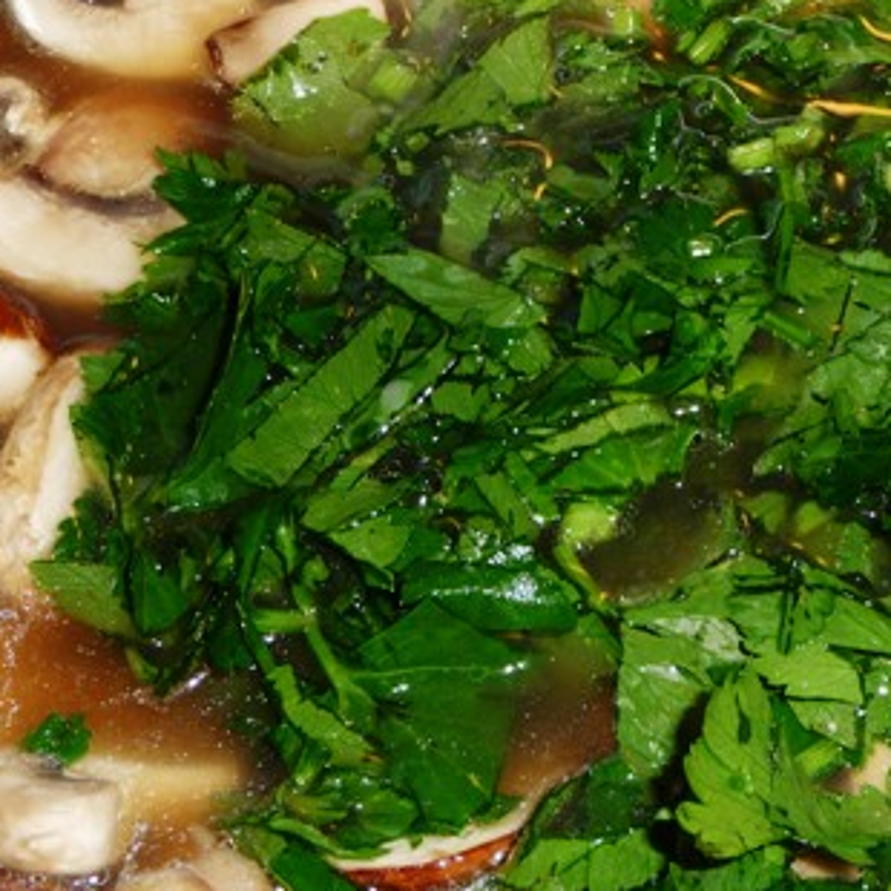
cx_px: 808
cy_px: 454
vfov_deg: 21.1
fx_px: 2388
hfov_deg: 20.7
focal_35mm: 82
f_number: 4.1
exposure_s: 1/30
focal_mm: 7.6
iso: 100
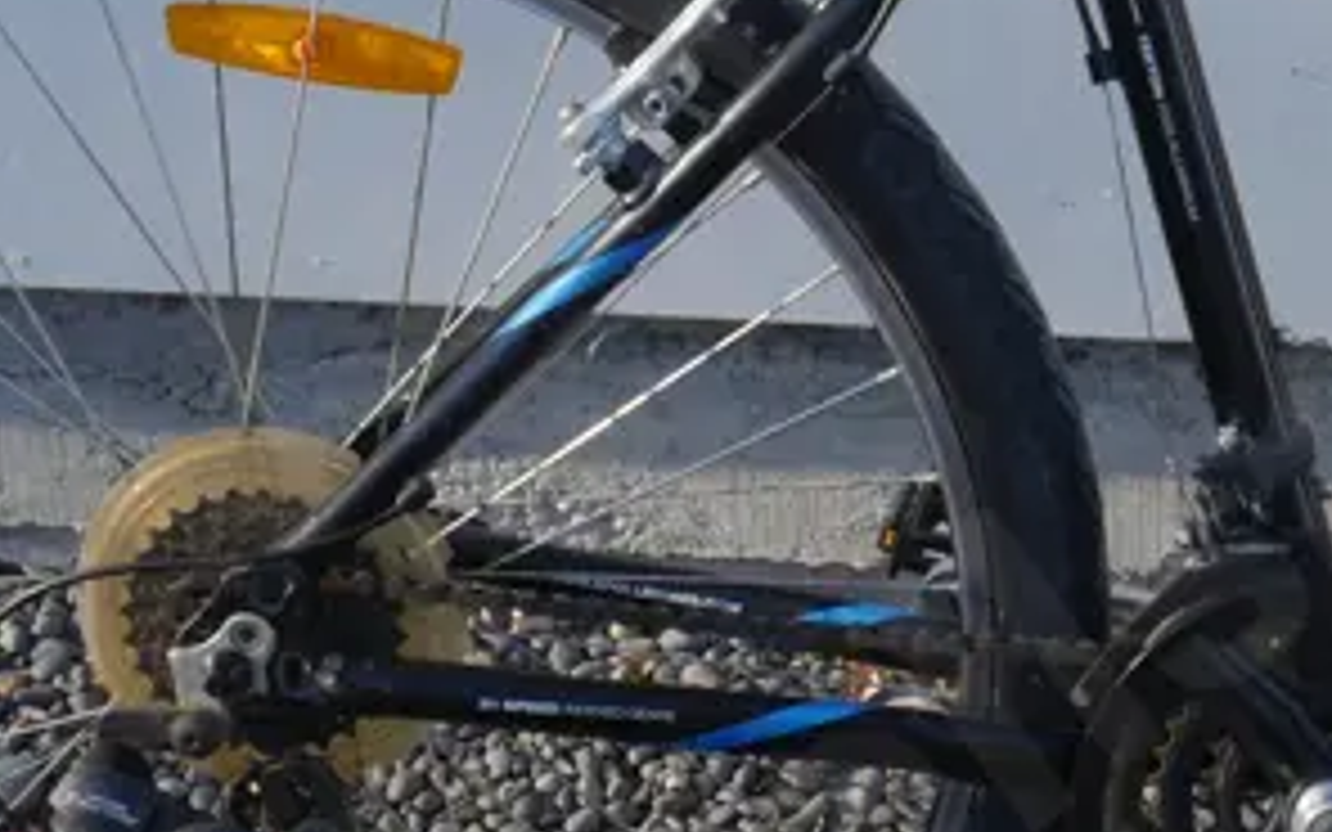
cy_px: 295
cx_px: 1580
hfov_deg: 15.3
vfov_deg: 9.9
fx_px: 4792
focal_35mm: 132
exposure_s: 1/200
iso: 200
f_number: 5.6
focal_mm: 18
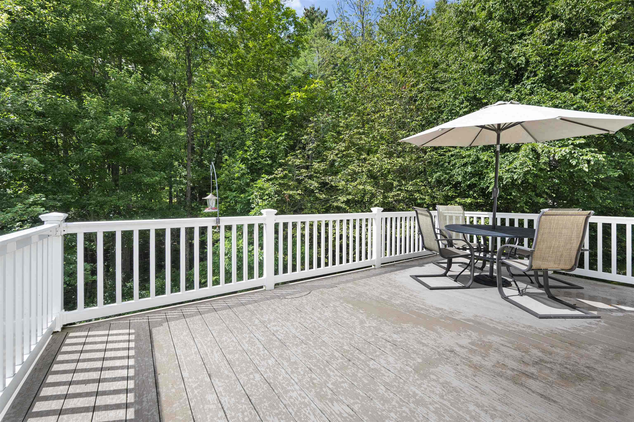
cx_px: 317
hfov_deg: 100.4
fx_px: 264
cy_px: 211
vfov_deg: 77.2
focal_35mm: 15
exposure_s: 1/15
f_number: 7.1
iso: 250
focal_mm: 15
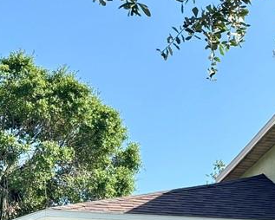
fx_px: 1042
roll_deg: +1.0
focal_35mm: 128
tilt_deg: +15.7
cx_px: 370
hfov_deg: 14.3
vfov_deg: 12.1
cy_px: 126
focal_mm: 5.96
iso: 50
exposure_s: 1/918
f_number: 1.6
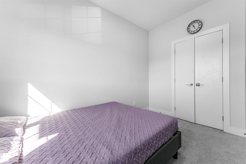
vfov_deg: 81.2
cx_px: 123
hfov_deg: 104.3
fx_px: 96
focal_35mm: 14
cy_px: 82
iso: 125
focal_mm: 14
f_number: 8
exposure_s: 1/25
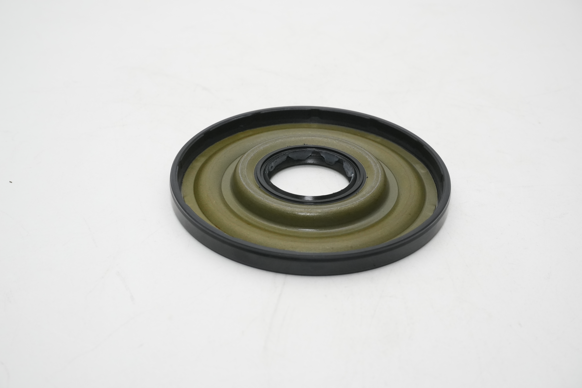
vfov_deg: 30.8
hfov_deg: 45.0
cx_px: 291
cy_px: 194
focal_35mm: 44
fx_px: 703
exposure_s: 1/160
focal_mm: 29
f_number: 11
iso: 1250
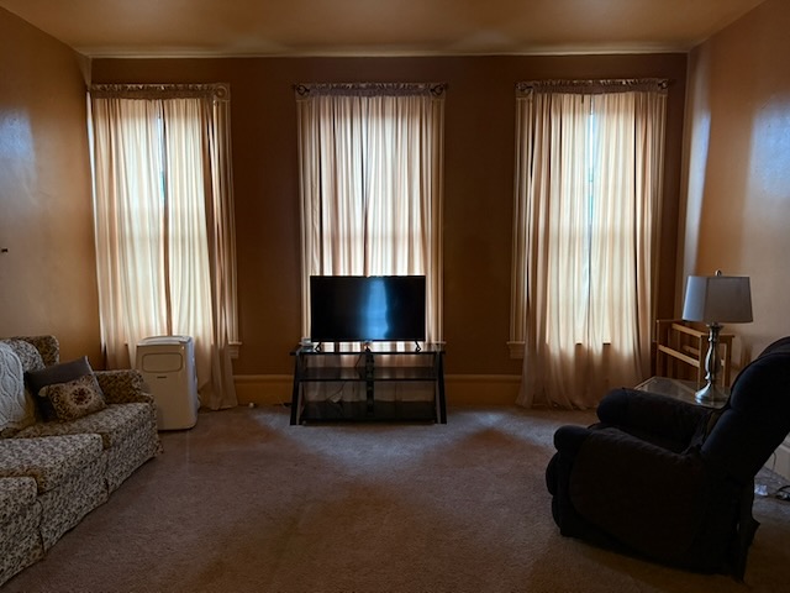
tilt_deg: -5.6
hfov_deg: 71.6
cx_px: 395
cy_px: 296
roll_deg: +0.3
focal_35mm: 24
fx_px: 548
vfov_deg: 56.8
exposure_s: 1/40
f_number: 1.78
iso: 640
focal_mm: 6.76
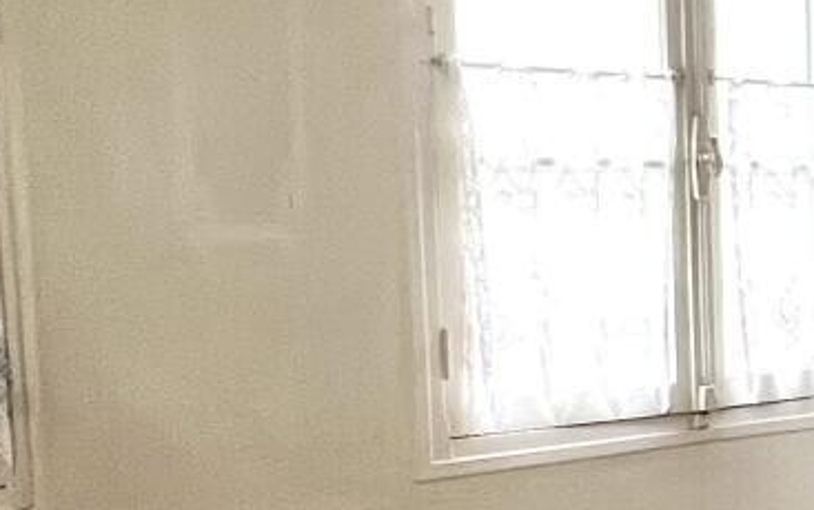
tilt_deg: -6.3
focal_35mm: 72
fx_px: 1598
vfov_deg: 18.0
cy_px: 386
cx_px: 1140
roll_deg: -0.2
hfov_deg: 24.0
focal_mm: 1.57
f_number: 1.8
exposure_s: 1/60
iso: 320
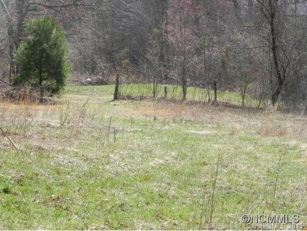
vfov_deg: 11.5
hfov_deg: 15.3
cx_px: 154
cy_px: 116
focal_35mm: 129
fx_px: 1145
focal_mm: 23
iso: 160
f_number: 6.3
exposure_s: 1/256
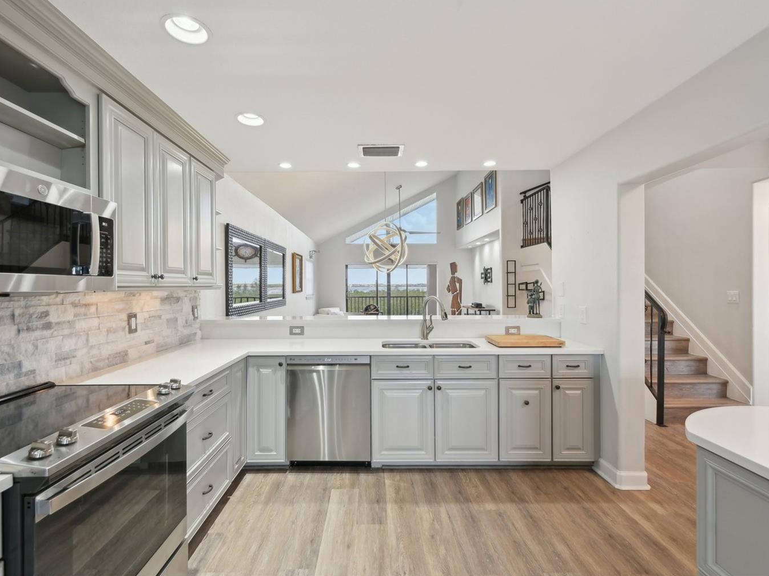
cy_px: 273
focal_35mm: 16
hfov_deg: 94.5
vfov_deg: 78.0
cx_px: 370
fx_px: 355
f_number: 8
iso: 400
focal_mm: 14
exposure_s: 1/60
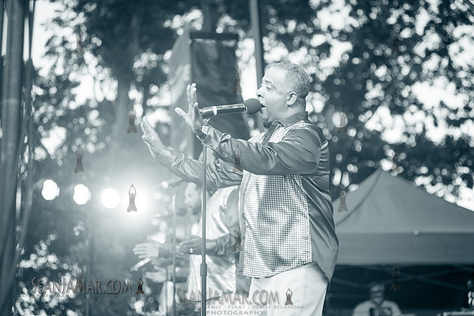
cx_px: 237
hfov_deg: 25.4
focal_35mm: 80
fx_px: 1054
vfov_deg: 17.1
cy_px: 158
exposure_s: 1/400
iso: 1250
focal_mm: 80
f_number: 3.2
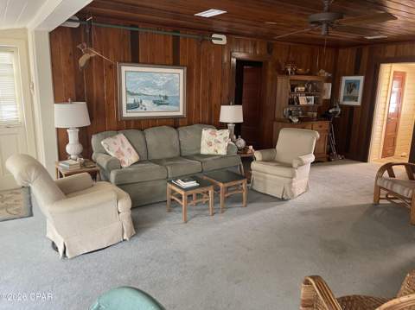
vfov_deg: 54.8
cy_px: 155
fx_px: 299
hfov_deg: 69.4
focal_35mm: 25
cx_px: 208
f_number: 1.6
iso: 500
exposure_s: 1/60
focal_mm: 5.1
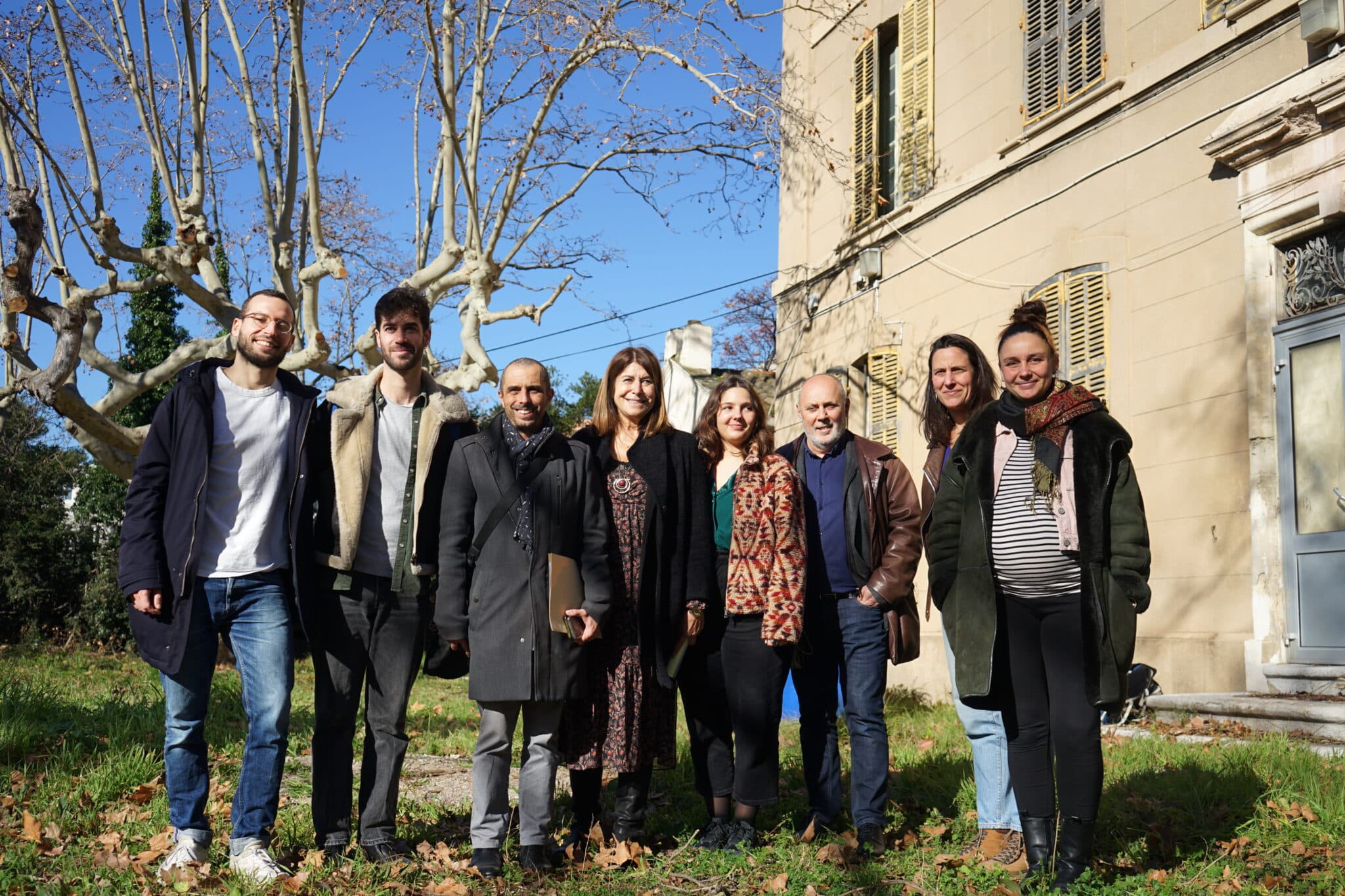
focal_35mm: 37
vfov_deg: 35.9
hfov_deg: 51.9
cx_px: 672
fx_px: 1382
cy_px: 448
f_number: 4.5
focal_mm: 37
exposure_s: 1/640
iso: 125
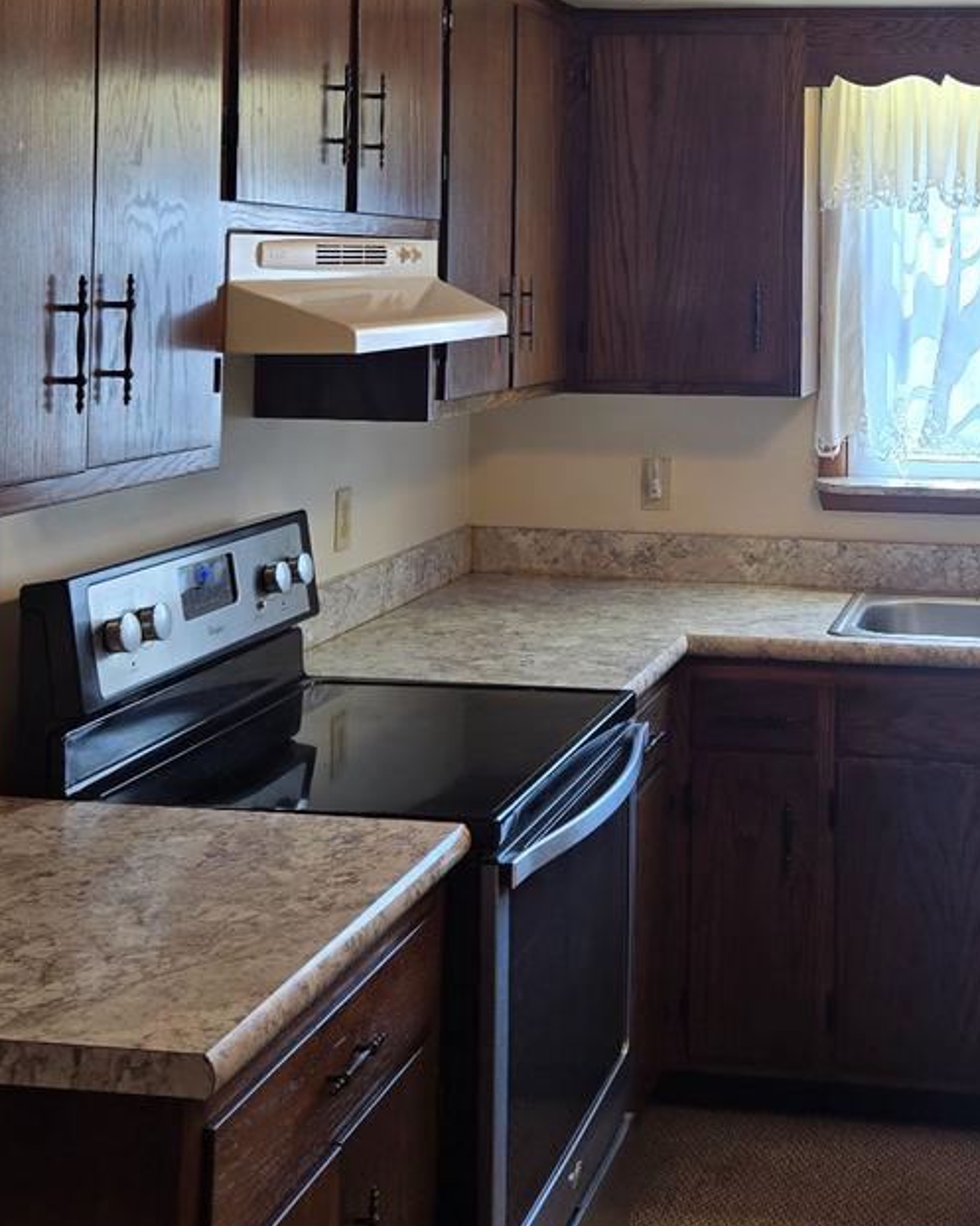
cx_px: 803
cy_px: 203
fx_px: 1887
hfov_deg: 28.4
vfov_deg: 34.6
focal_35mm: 52
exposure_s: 1/79.9
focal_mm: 5.4
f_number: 1.8
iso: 32
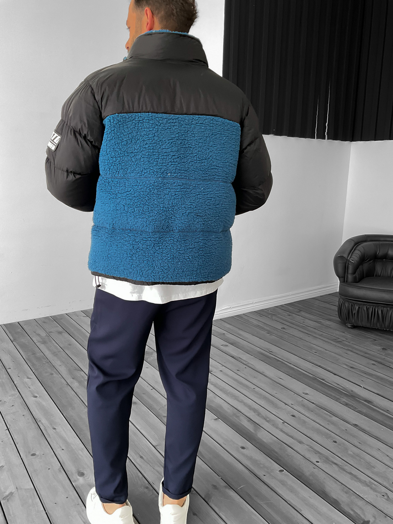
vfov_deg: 61.7
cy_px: 262
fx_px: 439
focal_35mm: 29
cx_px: 196
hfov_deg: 48.2
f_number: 1.8
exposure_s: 1/120
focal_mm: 3
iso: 50
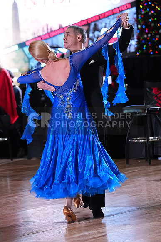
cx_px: 80
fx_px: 1341
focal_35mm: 200
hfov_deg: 6.9
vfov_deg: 10.3
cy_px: 121
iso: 10000
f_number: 5.6
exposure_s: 1/400
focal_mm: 200
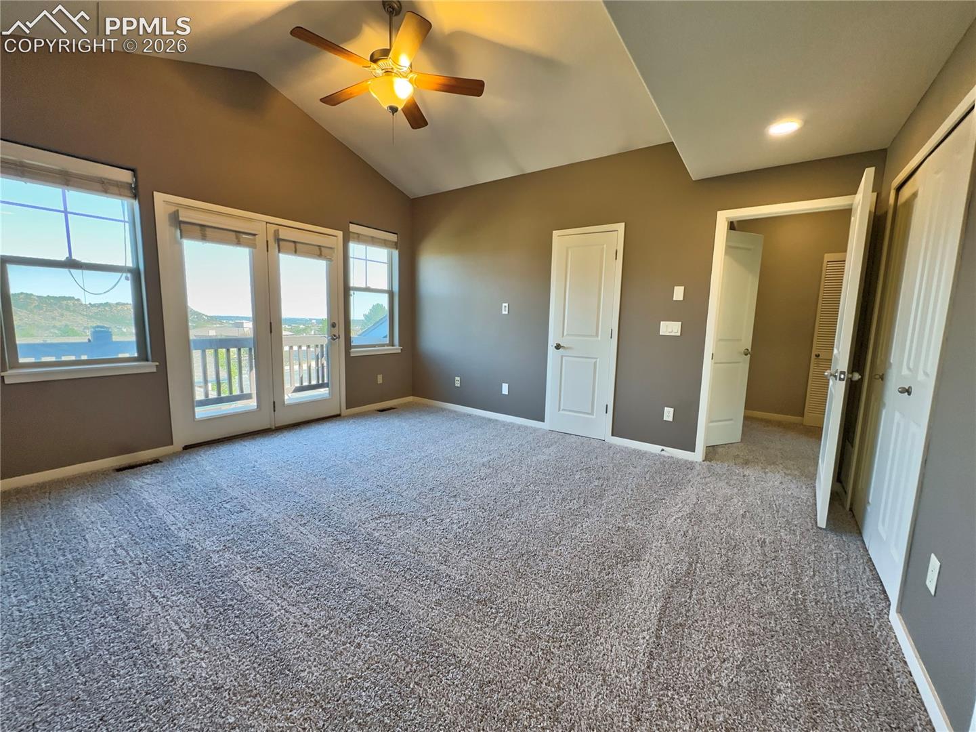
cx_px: 488
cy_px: 366
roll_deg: -1.5
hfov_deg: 102.1
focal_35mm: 14
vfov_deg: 85.6
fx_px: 395
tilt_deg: -7.0
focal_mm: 2.2
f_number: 2.2
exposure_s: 1/134
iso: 32
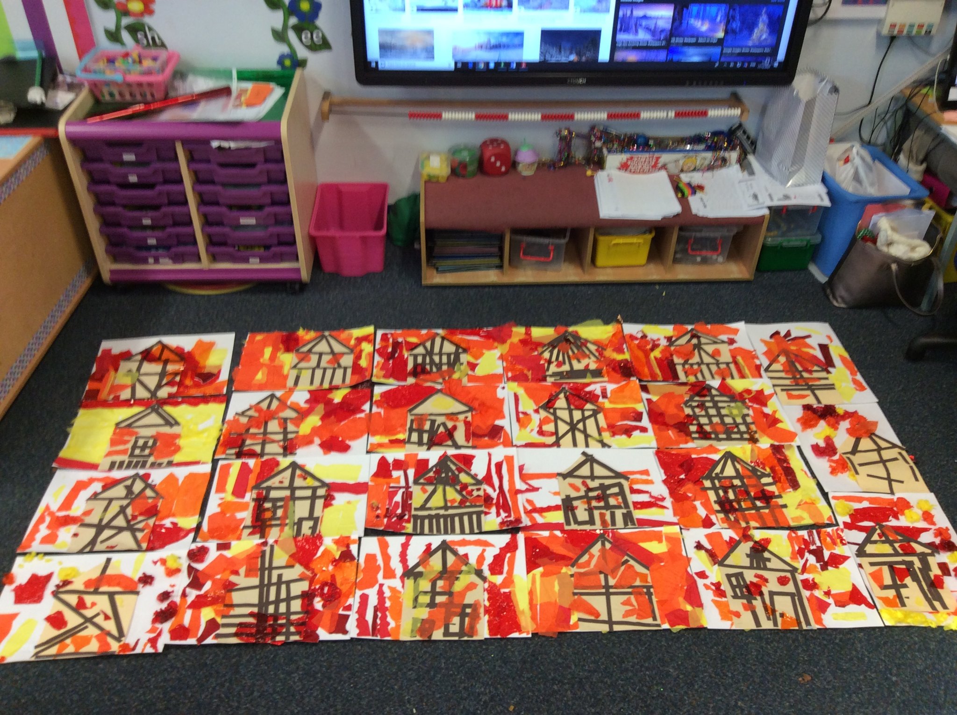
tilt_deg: -36.9
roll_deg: -2.2
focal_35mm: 32
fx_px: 883
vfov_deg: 44.1
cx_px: 478
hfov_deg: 56.9
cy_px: 358
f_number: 2.4
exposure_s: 1/25
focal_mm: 3.3
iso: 64
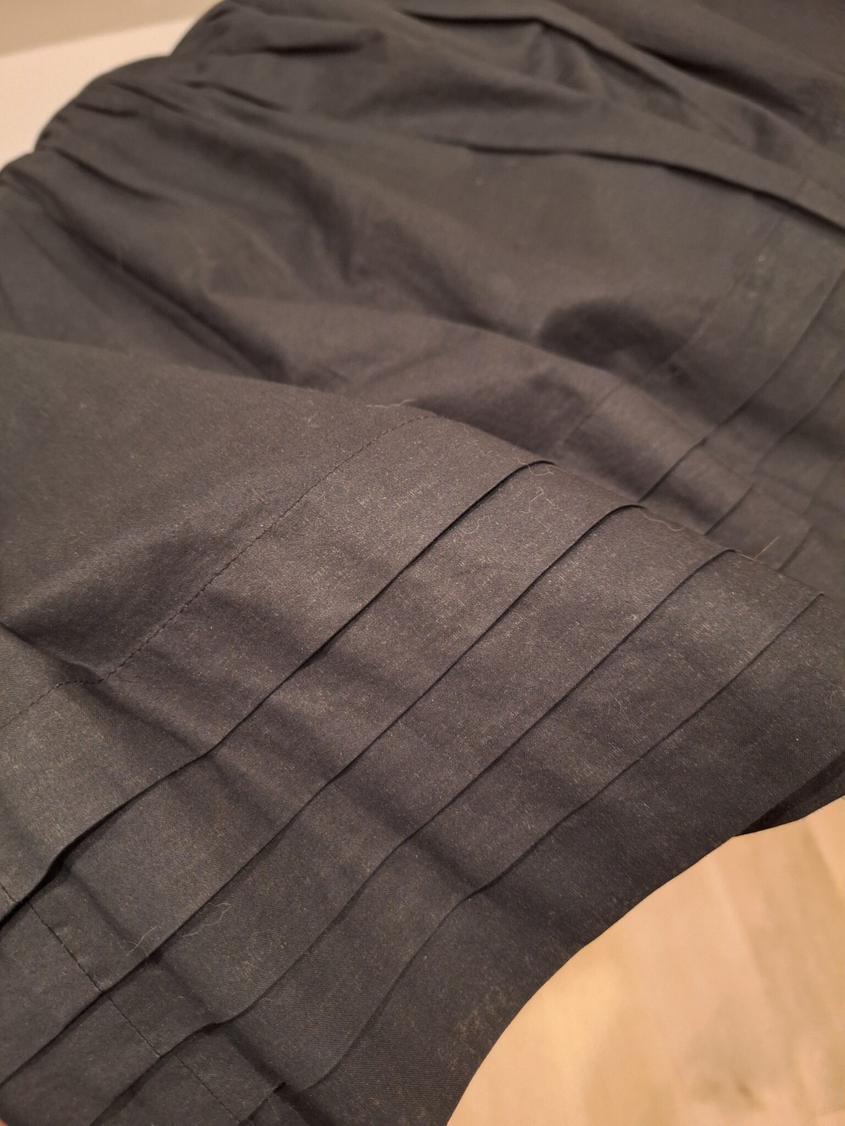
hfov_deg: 58.9
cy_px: 563
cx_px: 422
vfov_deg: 73.9
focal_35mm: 23
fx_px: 749
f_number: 1.8
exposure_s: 1/20
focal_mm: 5.54
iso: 640
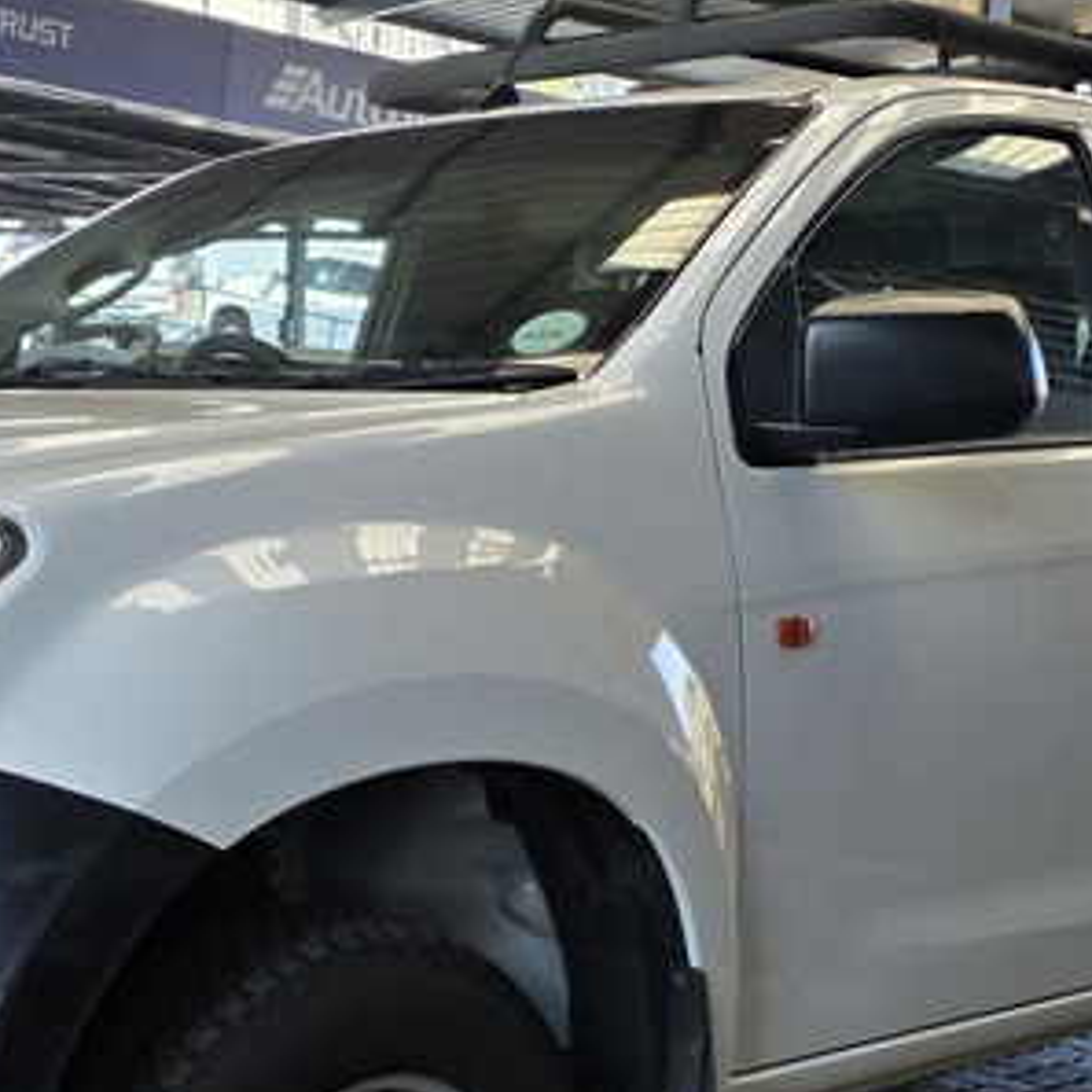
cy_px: 732
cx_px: 309
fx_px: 2498
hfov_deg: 24.5
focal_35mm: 70
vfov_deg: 24.5
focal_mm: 6.25
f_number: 1.7
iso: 40
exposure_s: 1/359
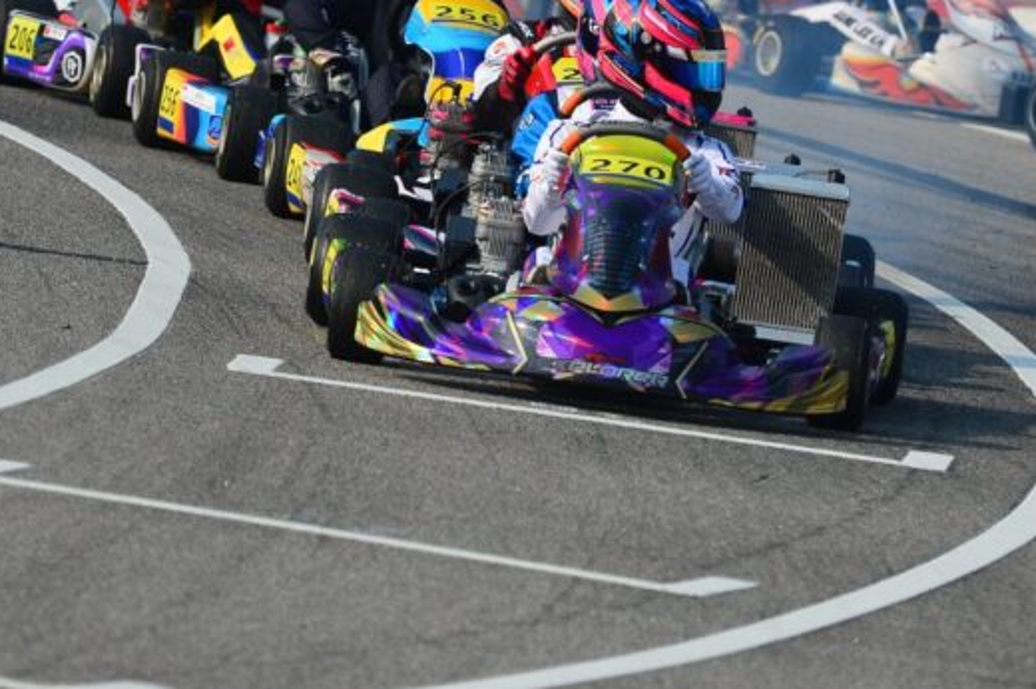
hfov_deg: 3.5
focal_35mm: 591
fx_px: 16996
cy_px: 184
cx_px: 498
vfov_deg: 2.3
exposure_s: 1/640
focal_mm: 300
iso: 100
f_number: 5.6
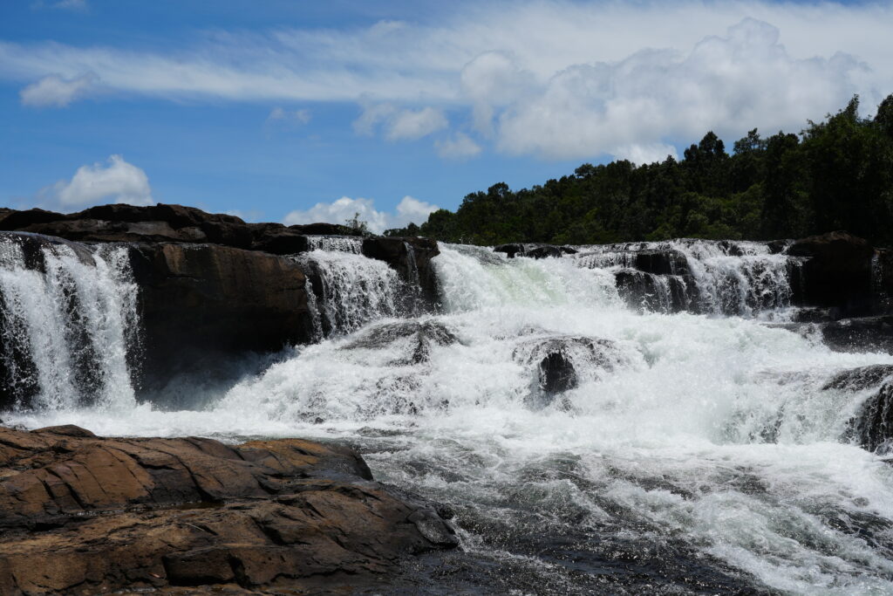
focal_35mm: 46
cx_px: 446
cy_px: 298
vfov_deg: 29.3
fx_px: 1141
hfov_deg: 42.7
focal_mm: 46
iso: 100
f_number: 10
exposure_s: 1/500
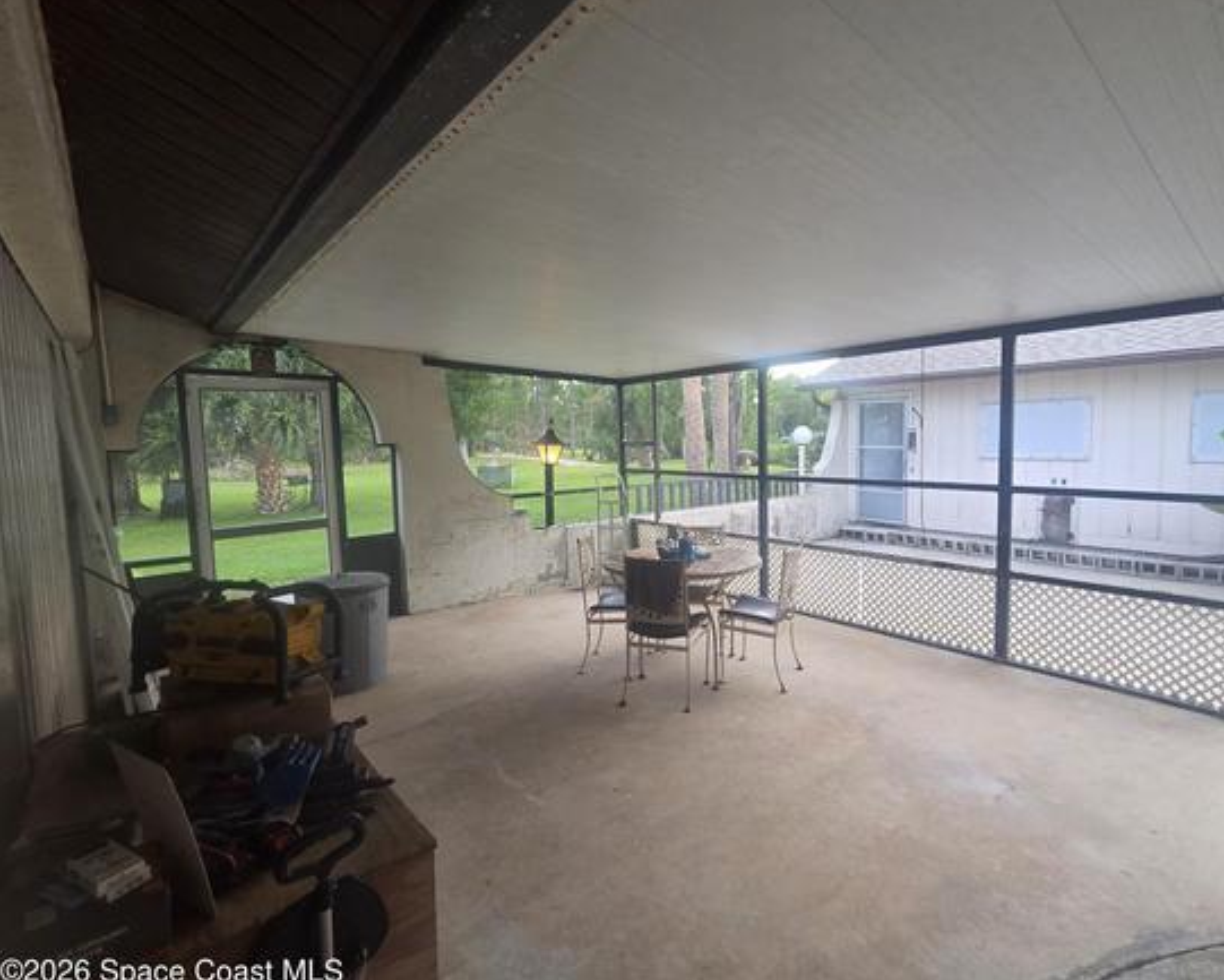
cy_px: 478
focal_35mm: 15
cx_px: 722
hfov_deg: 95.8
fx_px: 543
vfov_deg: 84.0
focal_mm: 2.2
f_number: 2.2
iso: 250
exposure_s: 1/120
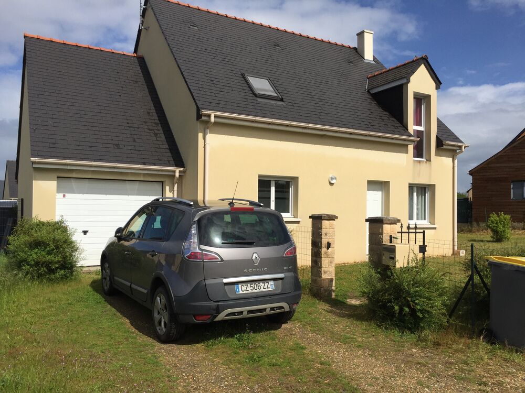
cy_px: 196
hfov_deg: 61.7
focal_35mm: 29
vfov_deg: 48.2
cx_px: 262
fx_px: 440
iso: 32
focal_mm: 4.15
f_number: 2.2
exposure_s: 1/4405
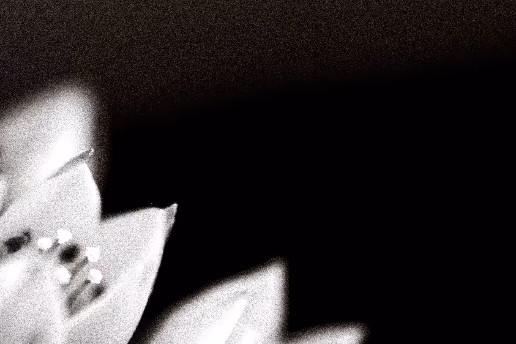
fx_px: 3210
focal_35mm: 224
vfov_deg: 6.1
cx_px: 264
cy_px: 375
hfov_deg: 9.2
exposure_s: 1/80
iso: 125
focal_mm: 70
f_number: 2.8
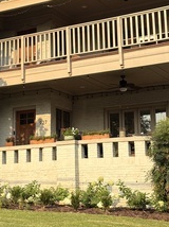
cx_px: 61
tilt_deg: +15.2
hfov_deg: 18.1
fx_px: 528
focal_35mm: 81
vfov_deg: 24.0
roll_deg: +0.3
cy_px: 72
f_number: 1.6
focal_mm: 5.96
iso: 50
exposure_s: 1/1364
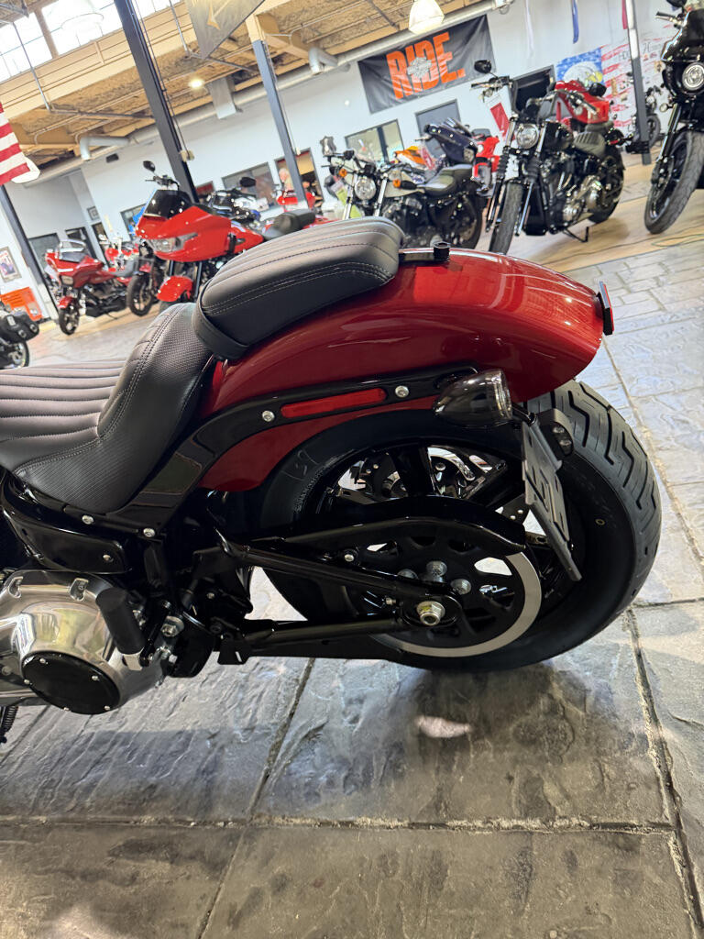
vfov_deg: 71.6
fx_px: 651
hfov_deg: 56.8
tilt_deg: -22.2
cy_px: 470
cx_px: 352
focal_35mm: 24
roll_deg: +18.4
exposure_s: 1/60
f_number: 1.78
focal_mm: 6.76
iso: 320
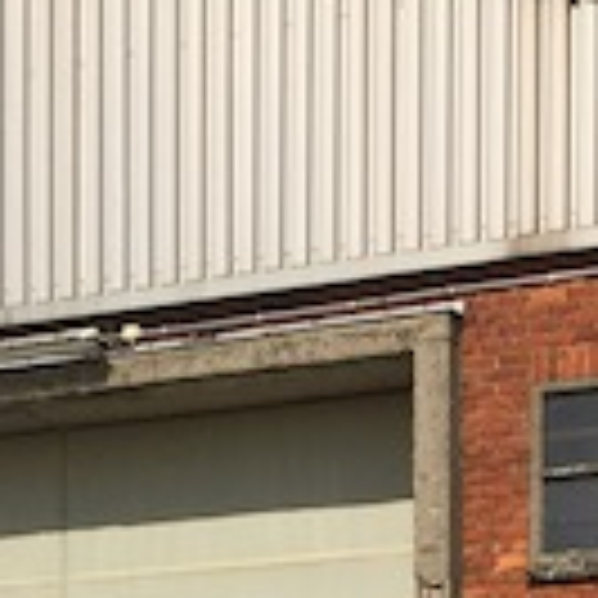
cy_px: 964
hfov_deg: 14.1
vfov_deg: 13.2
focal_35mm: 123
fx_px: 2404
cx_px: 139
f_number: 2.2
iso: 32
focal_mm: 4.15
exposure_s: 1/4405
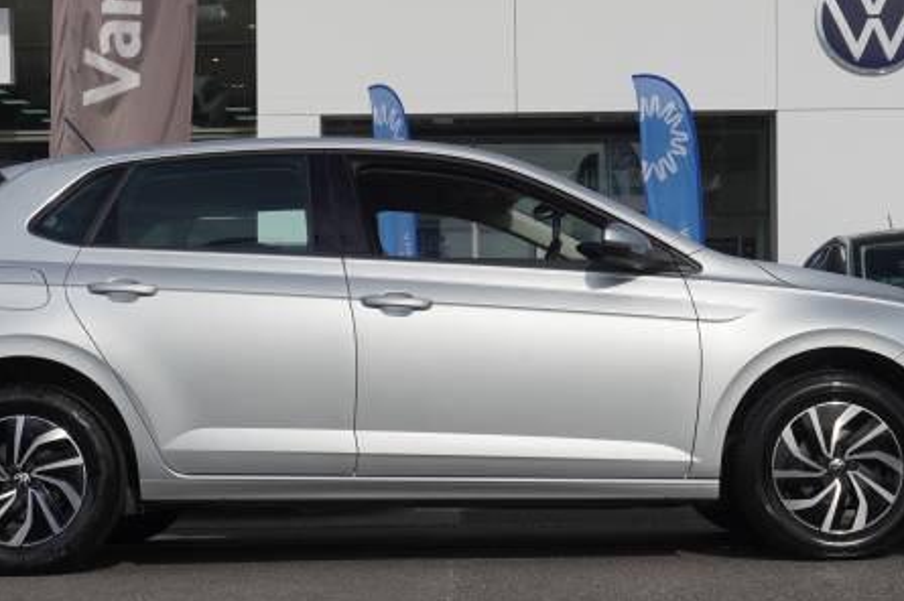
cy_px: 327
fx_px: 1731
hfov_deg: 29.3
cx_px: 453
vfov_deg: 19.7
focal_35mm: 69
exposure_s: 1/350
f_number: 6.7
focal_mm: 32
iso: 100
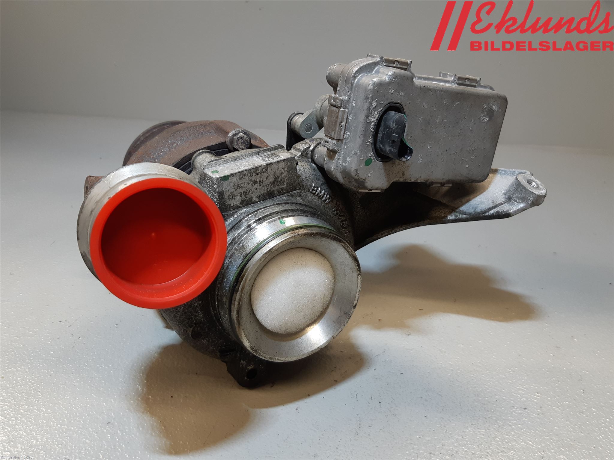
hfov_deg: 67.3
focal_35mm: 26
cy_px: 230
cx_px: 307
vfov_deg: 53.1
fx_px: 461
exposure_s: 1/50
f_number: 1.7
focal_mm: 3.93
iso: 64
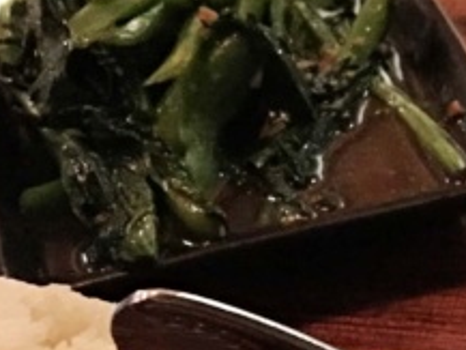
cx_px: 698
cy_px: 440
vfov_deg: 10.6
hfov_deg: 13.6
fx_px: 1845
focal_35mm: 137
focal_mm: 4.15
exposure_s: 1/4
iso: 320
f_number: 2.2
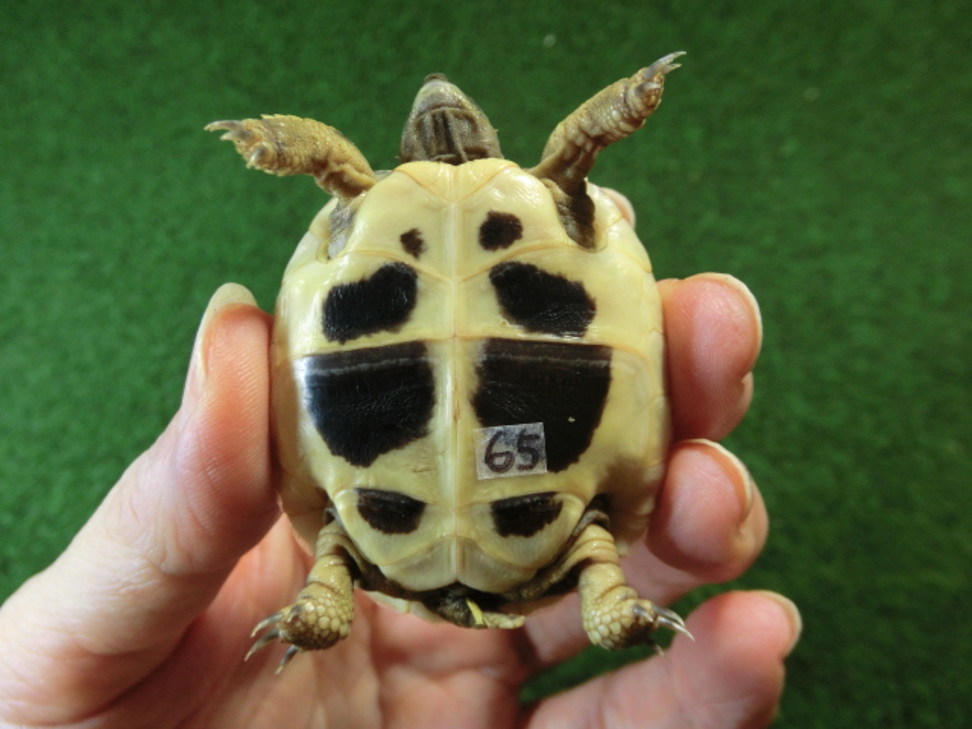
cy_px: 364
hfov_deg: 63.4
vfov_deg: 49.7
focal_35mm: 28
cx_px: 486
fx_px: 786
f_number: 3
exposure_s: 1/60
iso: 250
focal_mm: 5
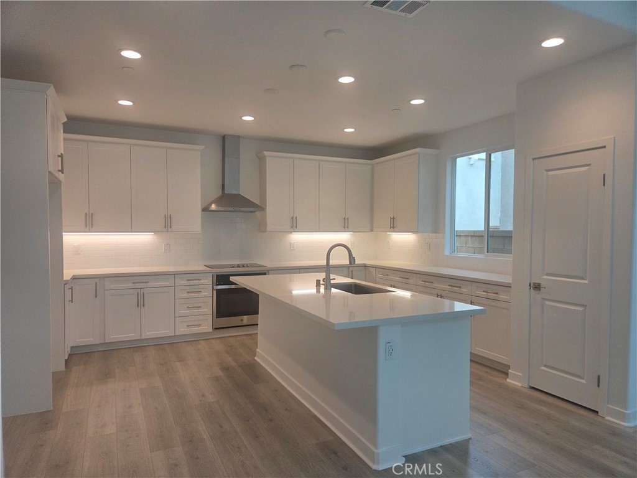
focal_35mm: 23
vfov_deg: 58.9
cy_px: 239
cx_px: 318
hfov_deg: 73.9
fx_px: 423
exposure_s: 1/120
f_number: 1.8
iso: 40
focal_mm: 5.4
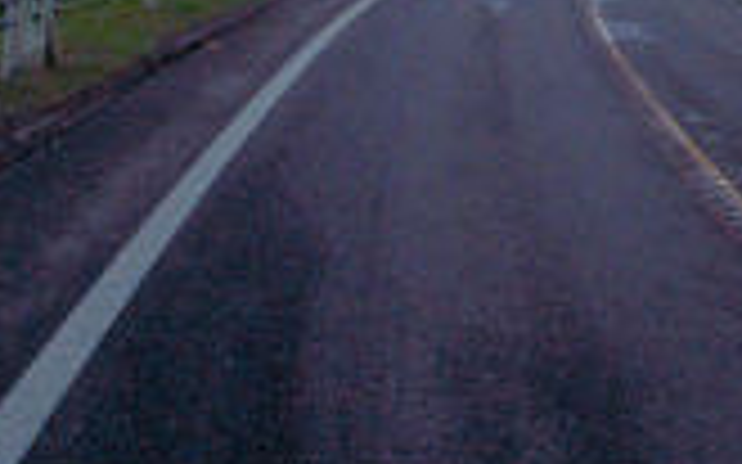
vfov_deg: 13.0
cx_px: 672
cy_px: -221
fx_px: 1920
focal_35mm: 95
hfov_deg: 21.4
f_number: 4.3
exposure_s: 1/1600
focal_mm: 5.8
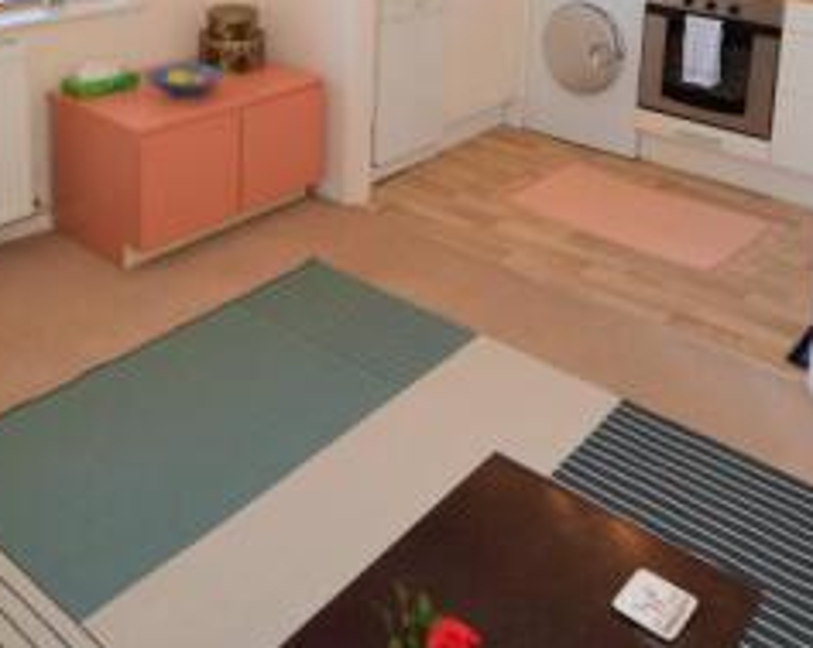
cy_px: -24
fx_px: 937
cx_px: 415
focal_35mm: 39
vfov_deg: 34.2
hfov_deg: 46.9
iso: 400
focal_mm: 10
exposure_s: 1/80
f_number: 4.5
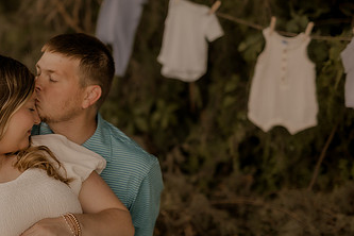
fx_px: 855
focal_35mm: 87
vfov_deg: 15.7
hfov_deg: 23.0
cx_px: 61
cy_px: 111
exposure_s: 1/1000
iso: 200
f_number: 1.4
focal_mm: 50
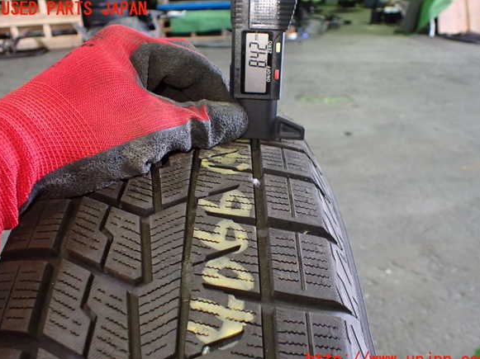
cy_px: 185
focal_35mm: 31
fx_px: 430
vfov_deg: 45.4
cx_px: 245
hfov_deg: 58.4
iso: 800
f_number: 2.3
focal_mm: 5.4
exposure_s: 1/60
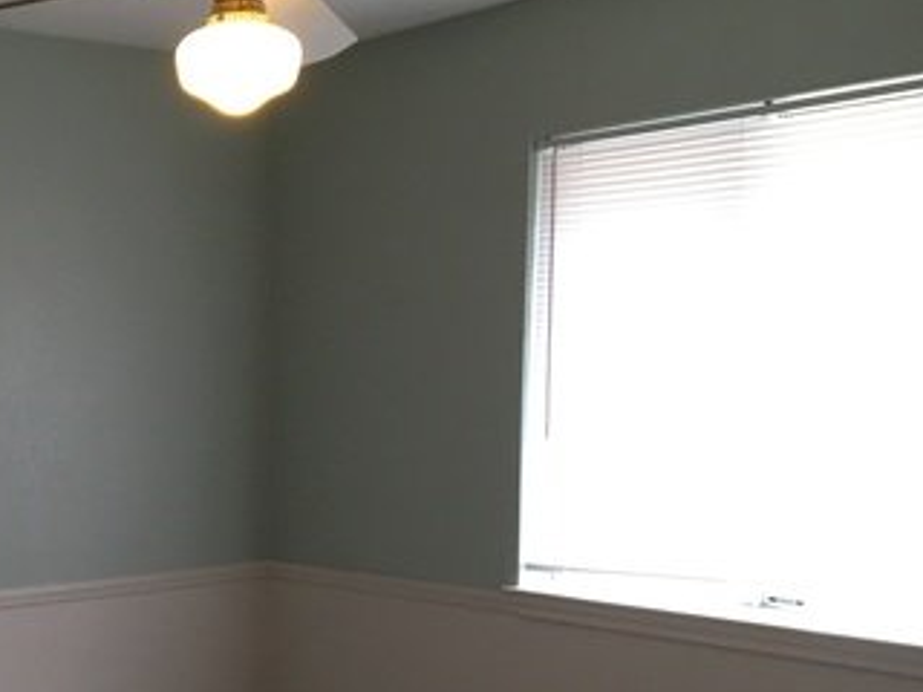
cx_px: 104
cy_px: 533
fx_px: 1547
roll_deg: +0.8
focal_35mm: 58
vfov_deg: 24.9
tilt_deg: -5.7
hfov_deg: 31.8
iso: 80
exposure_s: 1/30
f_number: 2.2
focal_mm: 4.15
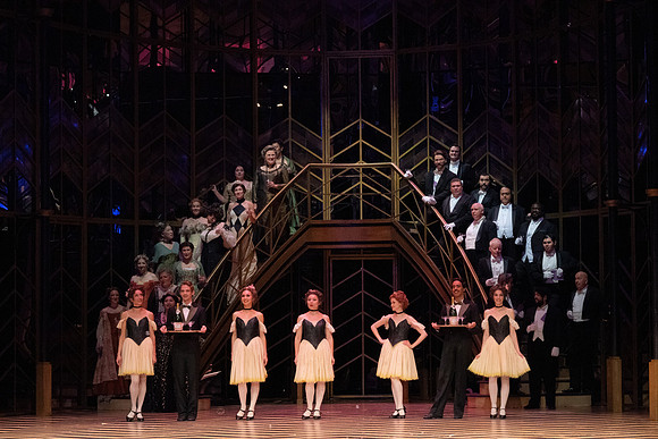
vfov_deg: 12.7
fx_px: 1974
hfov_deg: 18.9
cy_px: 220
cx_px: 329
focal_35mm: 108
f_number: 14
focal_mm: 108
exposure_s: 1/400
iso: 12800
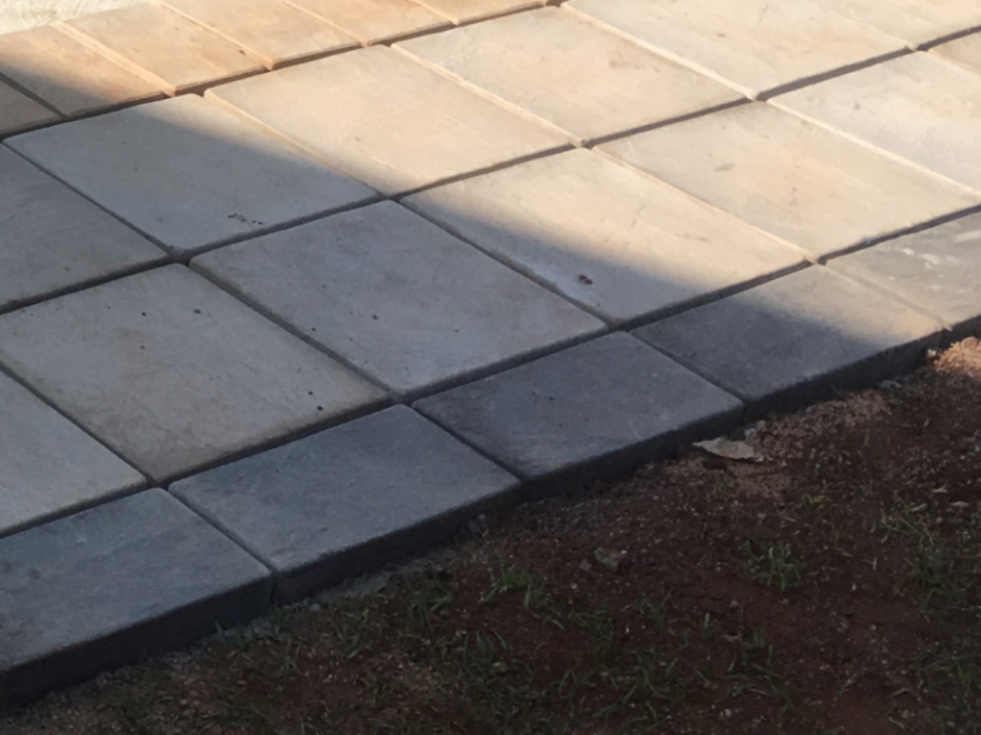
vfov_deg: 15.8
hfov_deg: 18.9
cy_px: 35
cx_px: -472
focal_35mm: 92
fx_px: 2607
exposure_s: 1/1972
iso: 25
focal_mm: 4.15
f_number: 2.2
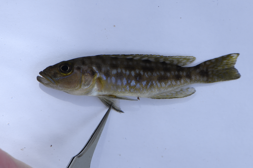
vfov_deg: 10.9
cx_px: 126
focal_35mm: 126
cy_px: 84
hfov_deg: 16.3
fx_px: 885
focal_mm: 105
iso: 320
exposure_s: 1/160
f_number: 11
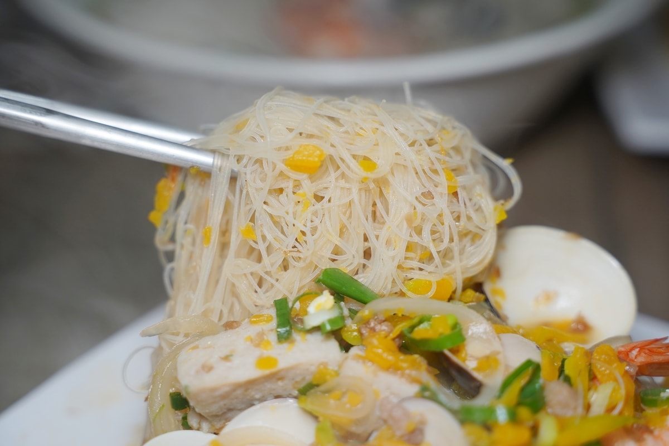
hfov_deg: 27.0
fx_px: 1394
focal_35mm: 75
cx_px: 334
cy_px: 223
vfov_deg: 18.2
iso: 160
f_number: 4
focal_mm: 75
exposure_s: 1/80
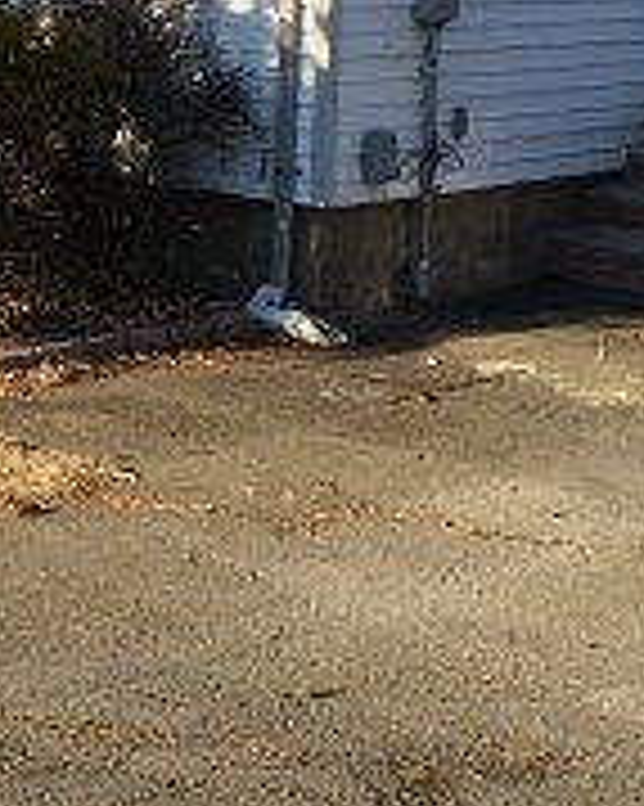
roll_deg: +0.1
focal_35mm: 95
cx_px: -194
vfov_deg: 19.5
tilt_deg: -2.6
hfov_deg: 15.4
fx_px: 2265
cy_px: -27
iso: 32
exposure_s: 1/873
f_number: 2.2
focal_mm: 4.15
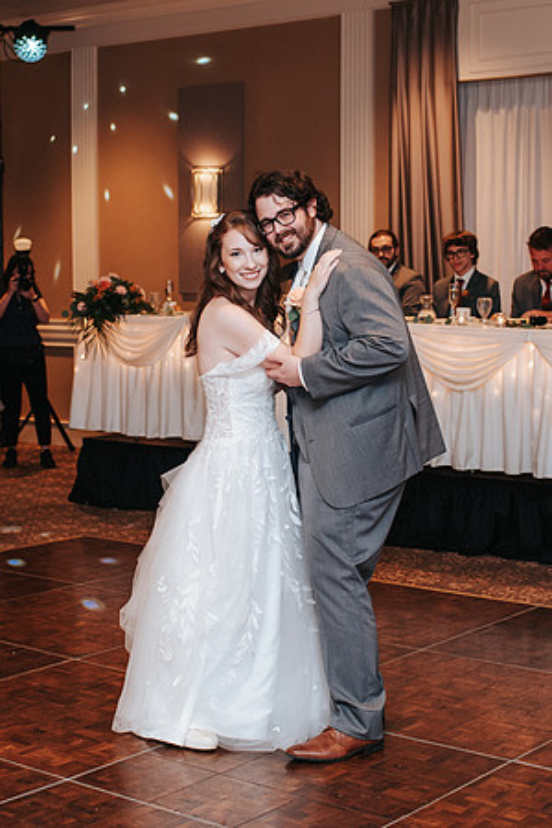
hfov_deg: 20.3
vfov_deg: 30.0
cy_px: 402
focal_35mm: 67
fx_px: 1544
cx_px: 279
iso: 1000
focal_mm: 35
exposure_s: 1/160
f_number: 2.8
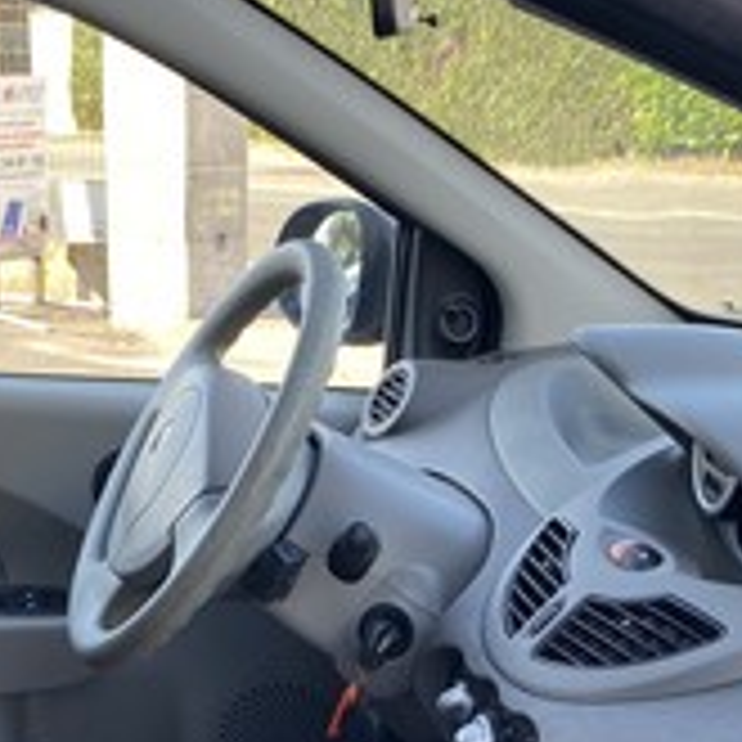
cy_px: 830
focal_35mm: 71
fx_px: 1722
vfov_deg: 22.8
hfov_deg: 24.3
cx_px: 297
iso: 40
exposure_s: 1/122
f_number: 1.8
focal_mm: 4.25
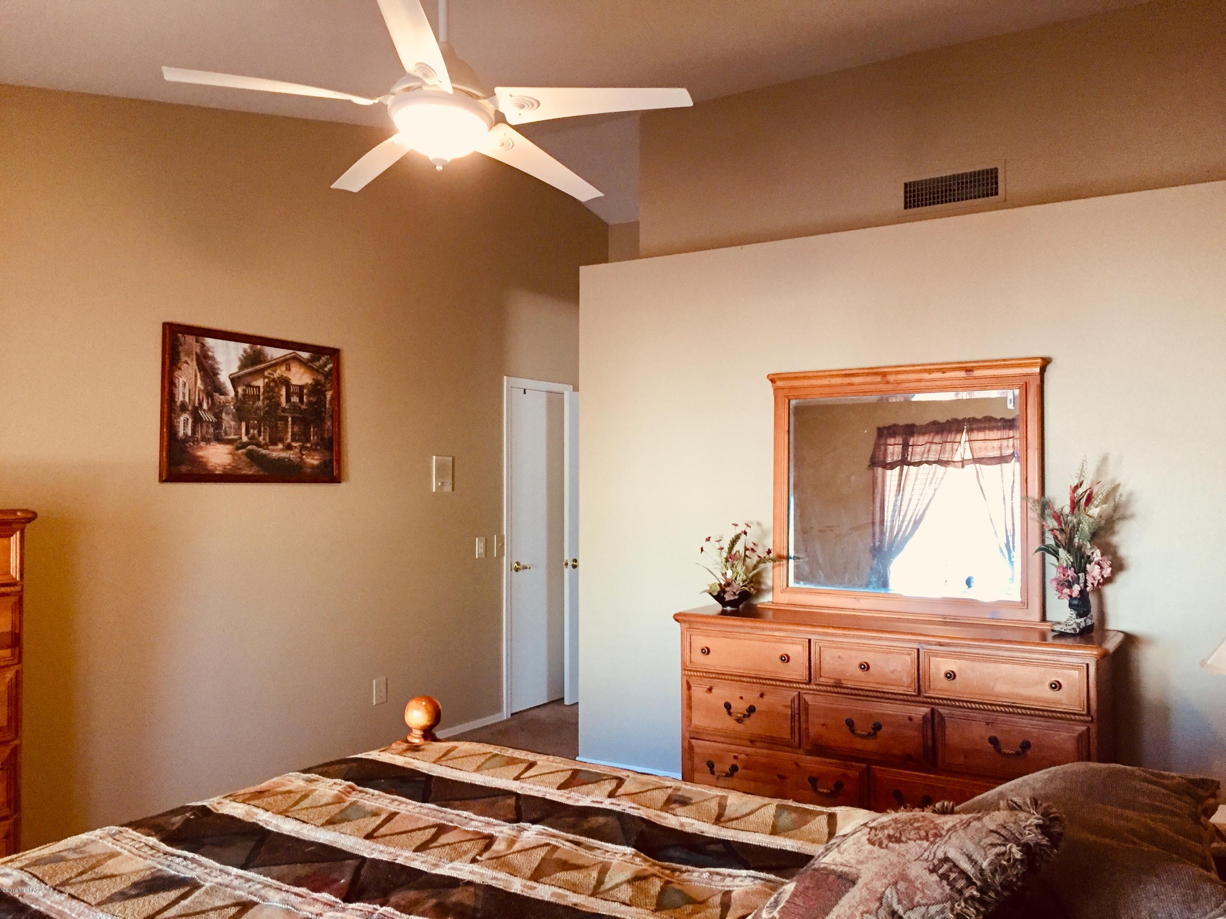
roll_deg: -0.6
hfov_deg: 61.7
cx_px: 613
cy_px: 460
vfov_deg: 48.2
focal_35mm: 29
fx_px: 1027
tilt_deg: +0.5
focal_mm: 4.15
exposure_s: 1/30
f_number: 2.2
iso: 160
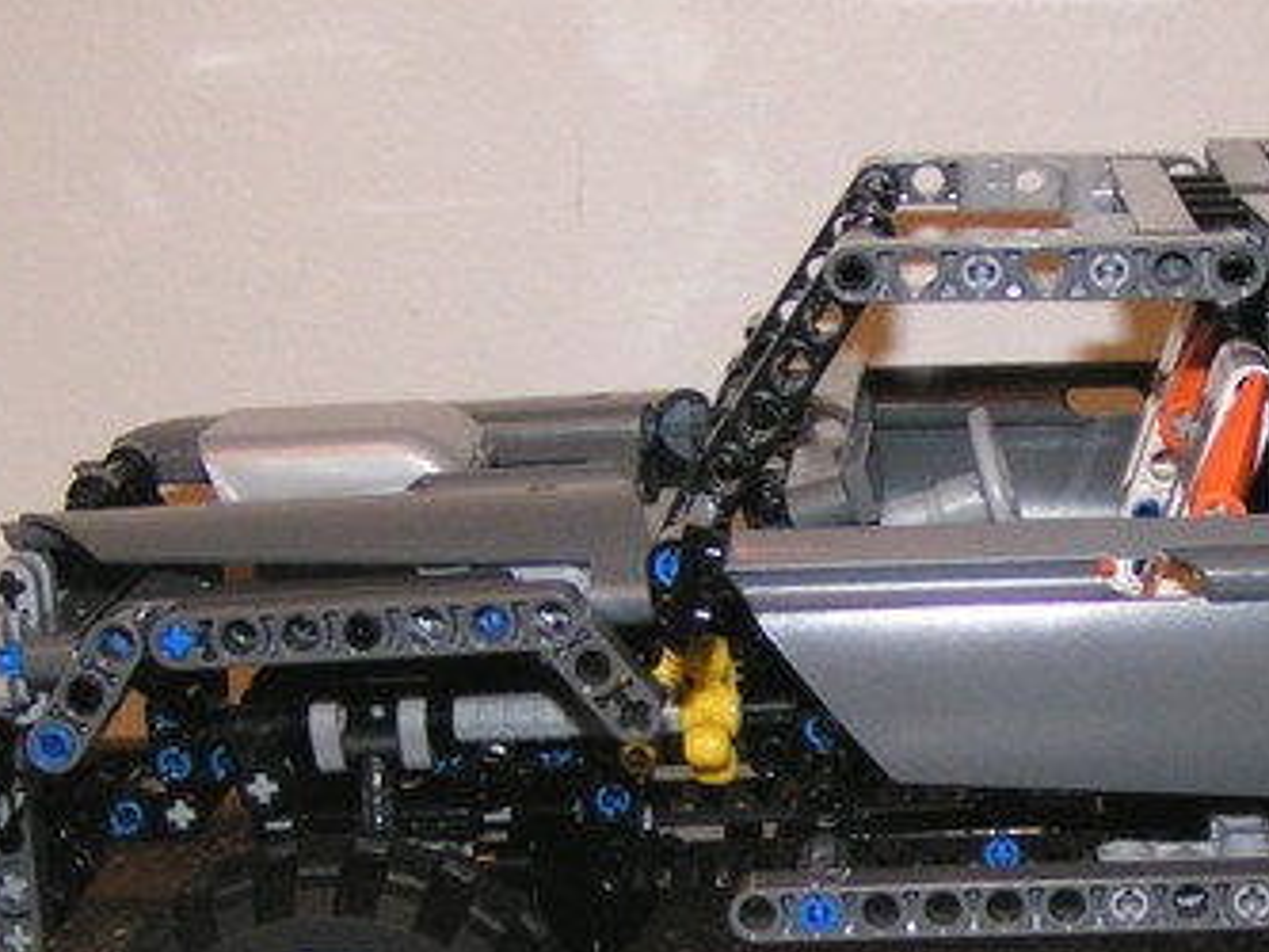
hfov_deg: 26.3
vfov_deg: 20.1
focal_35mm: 73
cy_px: 689
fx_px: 2677
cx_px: 983
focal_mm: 5.8
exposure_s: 1/40
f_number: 2.8
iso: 200
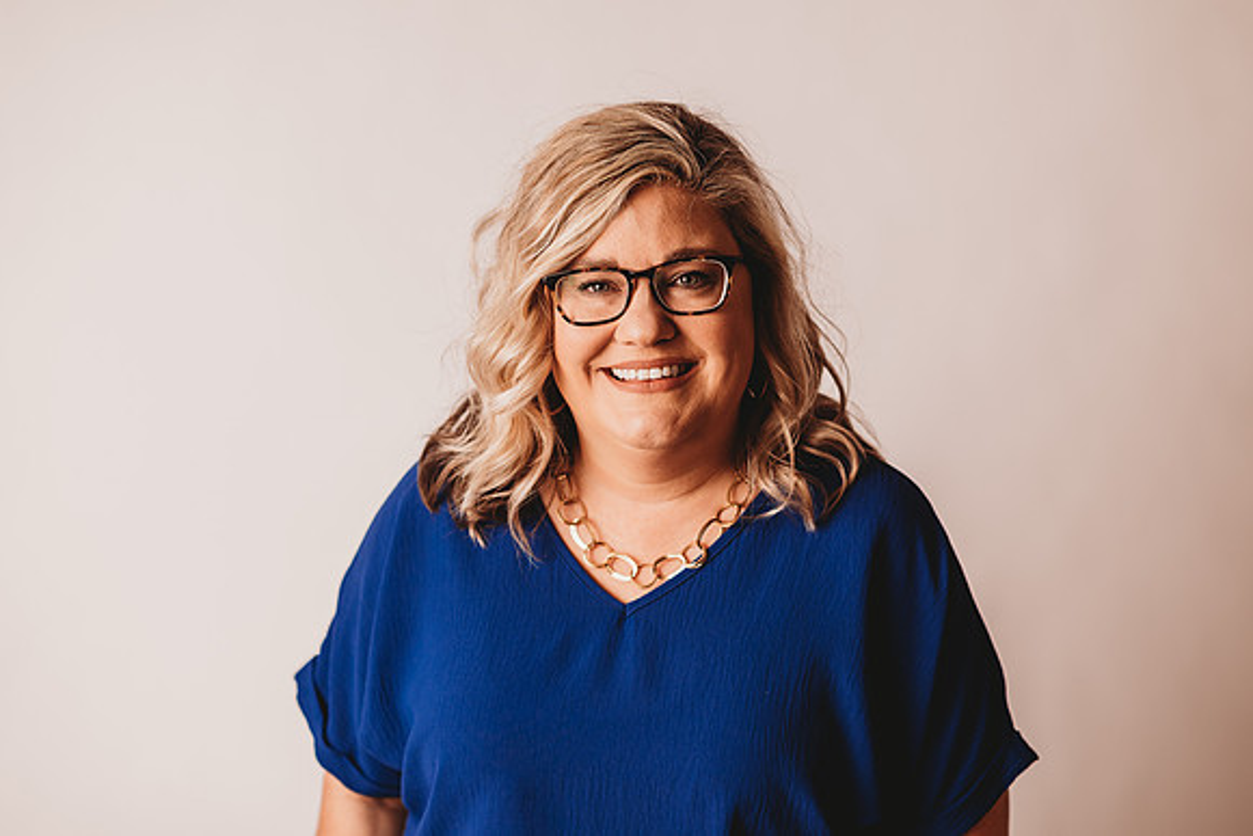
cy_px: 418
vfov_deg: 16.1
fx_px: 2959
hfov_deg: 23.9
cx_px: 626
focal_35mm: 85
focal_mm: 85
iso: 100
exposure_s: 1/160
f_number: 2.5
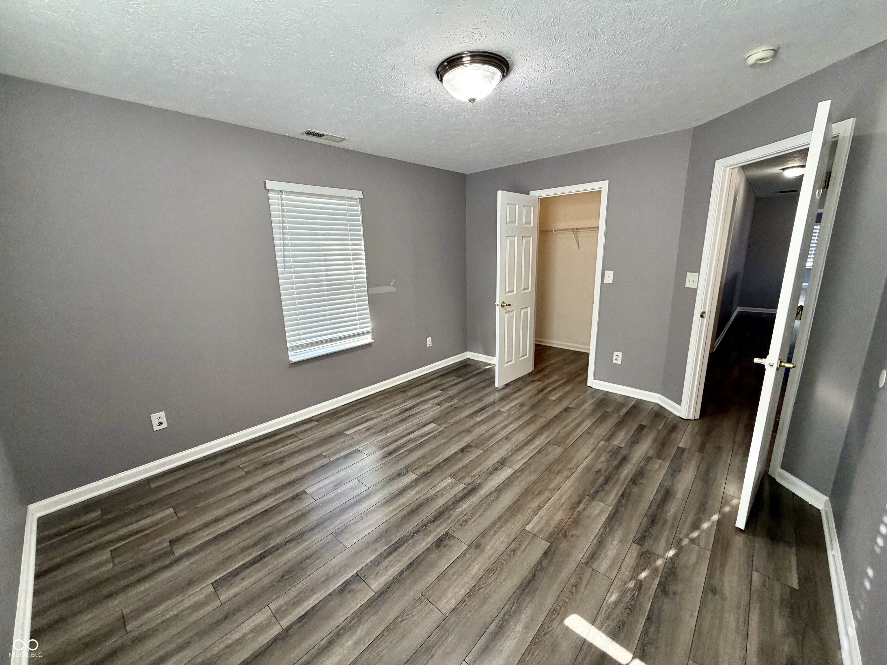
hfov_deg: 102.1
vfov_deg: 85.7
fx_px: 359
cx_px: 444
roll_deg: +1.3
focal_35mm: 14
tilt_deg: -11.7
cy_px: 332
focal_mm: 2.22
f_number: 2.2
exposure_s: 1/121
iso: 250
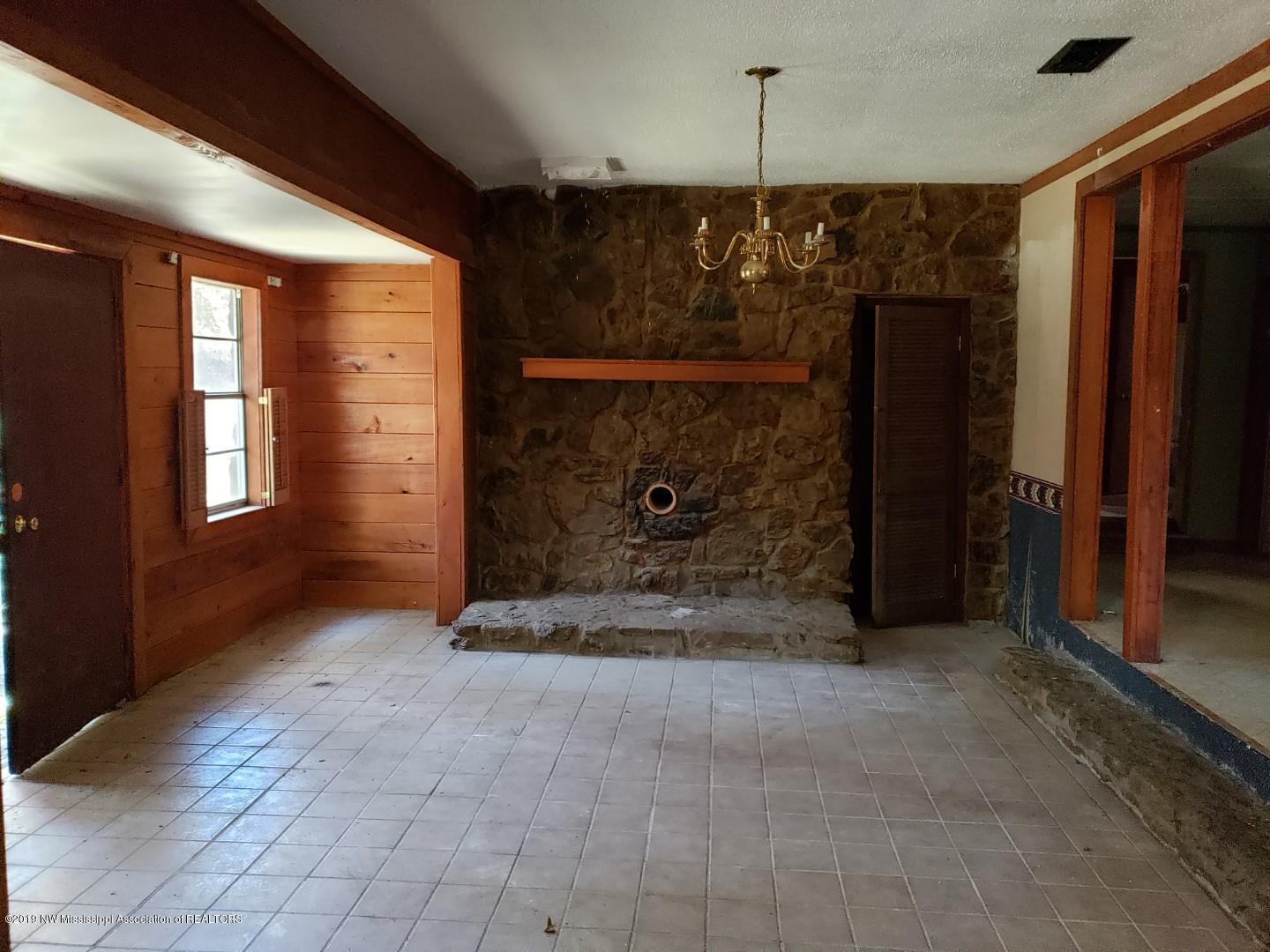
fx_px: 954
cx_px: 635
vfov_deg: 53.1
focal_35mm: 26
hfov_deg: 67.3
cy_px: 476
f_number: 1.5
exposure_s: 1/40
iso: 800
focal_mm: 4.3
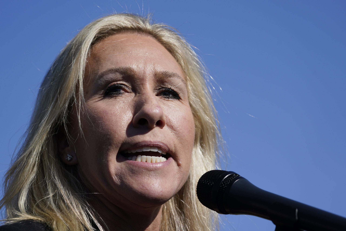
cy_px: 116
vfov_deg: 6.9
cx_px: 173
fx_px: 1922
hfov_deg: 10.3
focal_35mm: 200
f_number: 6.3
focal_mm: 200
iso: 200
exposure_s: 1/2000
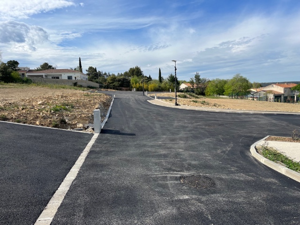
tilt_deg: -4.7
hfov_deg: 67.3
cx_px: 150
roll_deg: +1.4
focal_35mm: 26
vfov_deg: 53.1
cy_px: 112
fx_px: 225
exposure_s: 1/4016
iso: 50
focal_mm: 5.1
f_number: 1.6
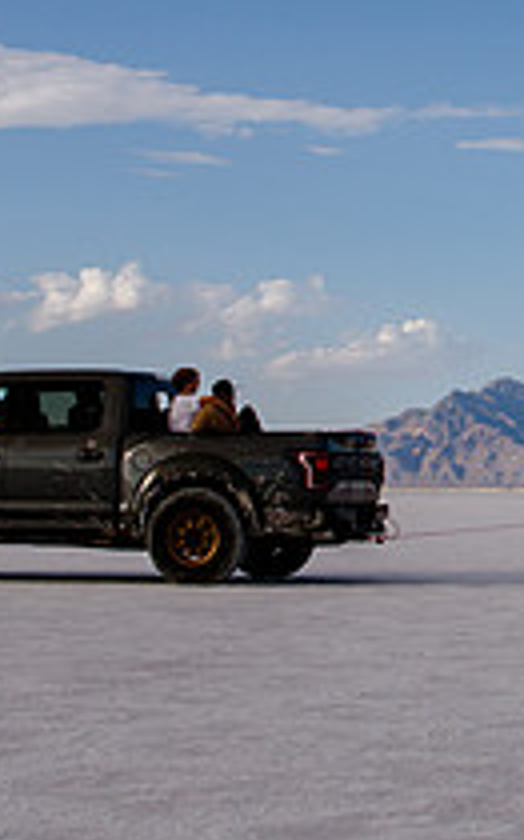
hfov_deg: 13.4
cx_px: 534
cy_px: 242
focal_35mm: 96
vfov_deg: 21.5
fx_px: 2197
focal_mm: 31
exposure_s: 1/125
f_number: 22
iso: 200
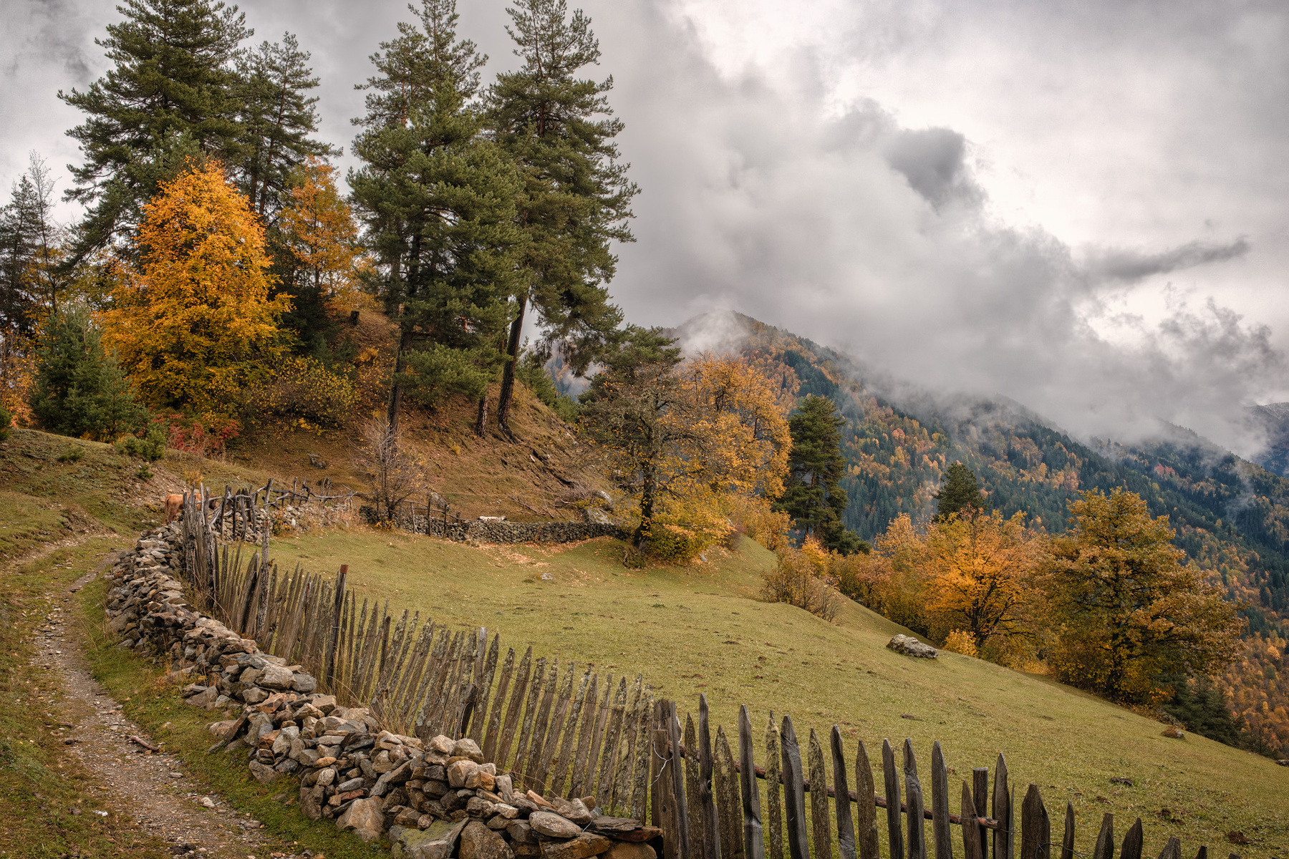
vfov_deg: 37.9
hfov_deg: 54.4
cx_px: 644
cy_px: 430
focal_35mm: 35
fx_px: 1253
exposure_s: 1/340
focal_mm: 23
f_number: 11
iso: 500
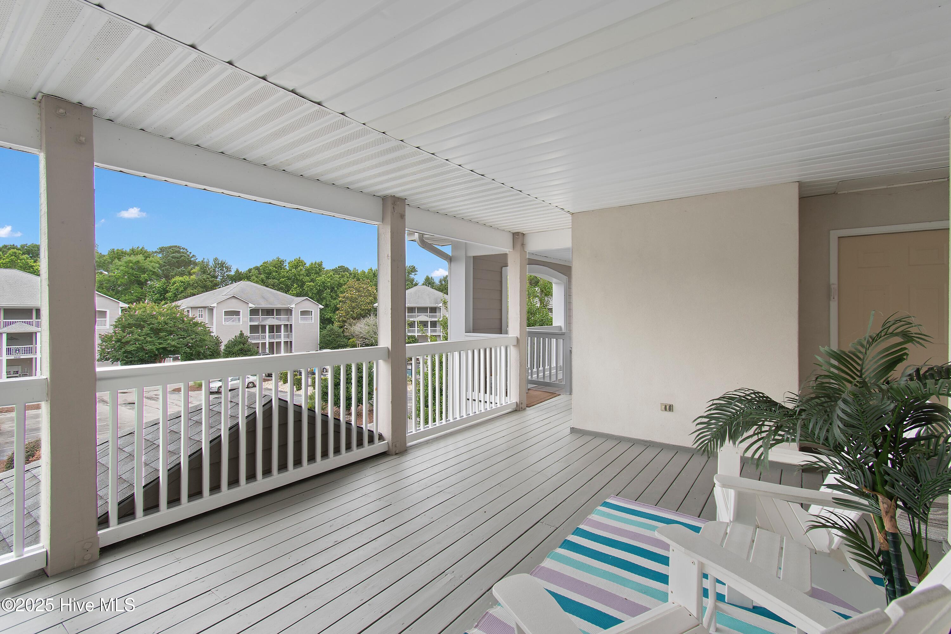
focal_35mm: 15
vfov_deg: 77.3
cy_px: 317
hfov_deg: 100.4
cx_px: 476
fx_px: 396
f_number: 4.5
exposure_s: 1/60
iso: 100
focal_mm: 10
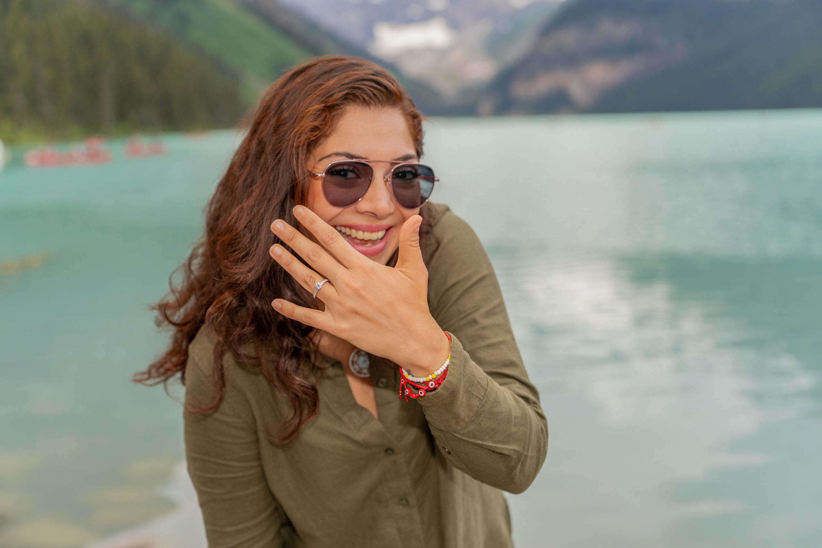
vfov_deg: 29.2
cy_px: 274
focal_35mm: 46
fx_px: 1050
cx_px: 411
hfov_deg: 42.7
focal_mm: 46
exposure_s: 1/400
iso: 160
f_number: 3.2
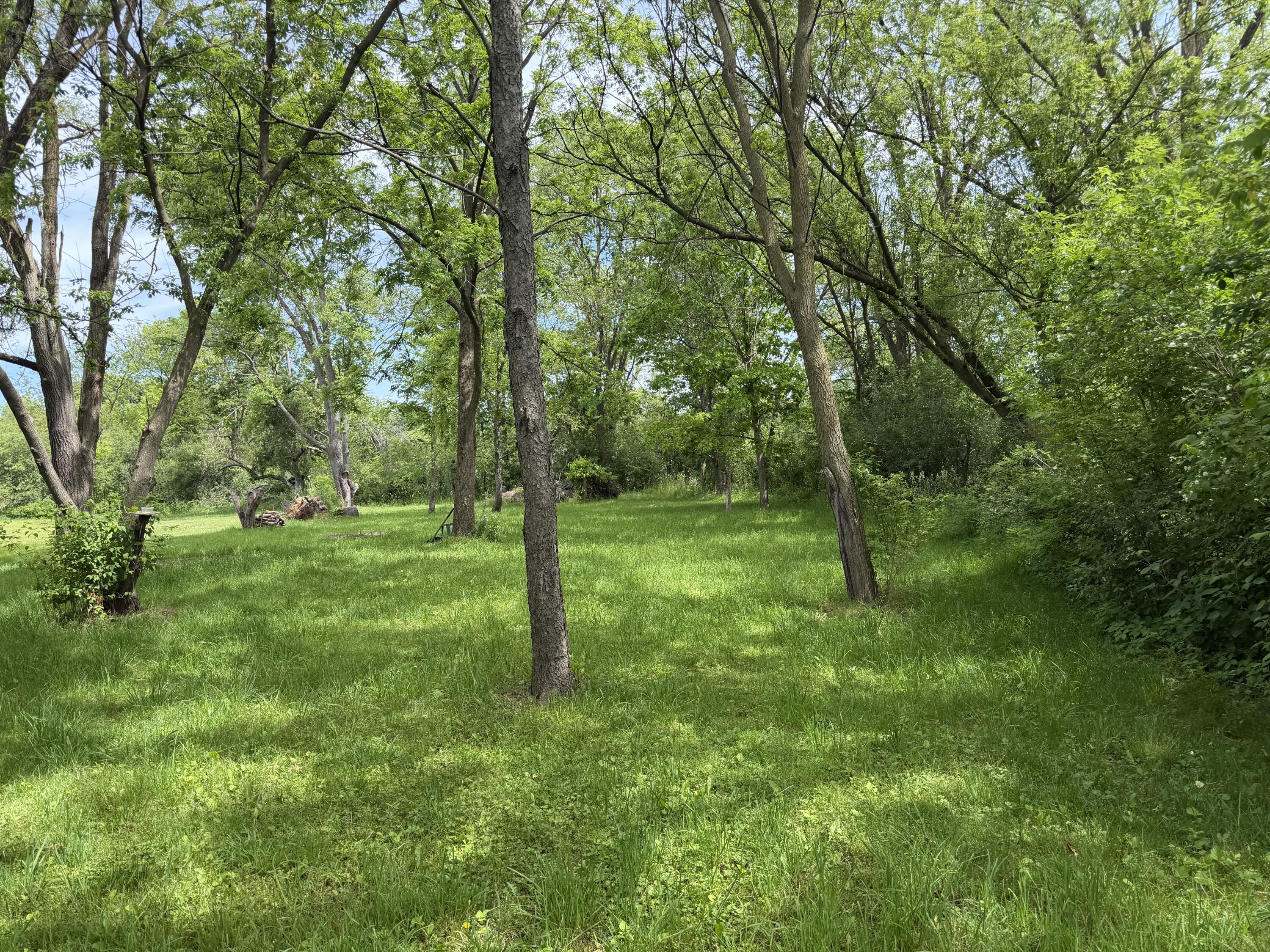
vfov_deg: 56.8
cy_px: 476
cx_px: 635
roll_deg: +1.6
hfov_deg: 71.6
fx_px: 881
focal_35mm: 24
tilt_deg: +0.5
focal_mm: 6.76
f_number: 1.78
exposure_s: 1/1122
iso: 100
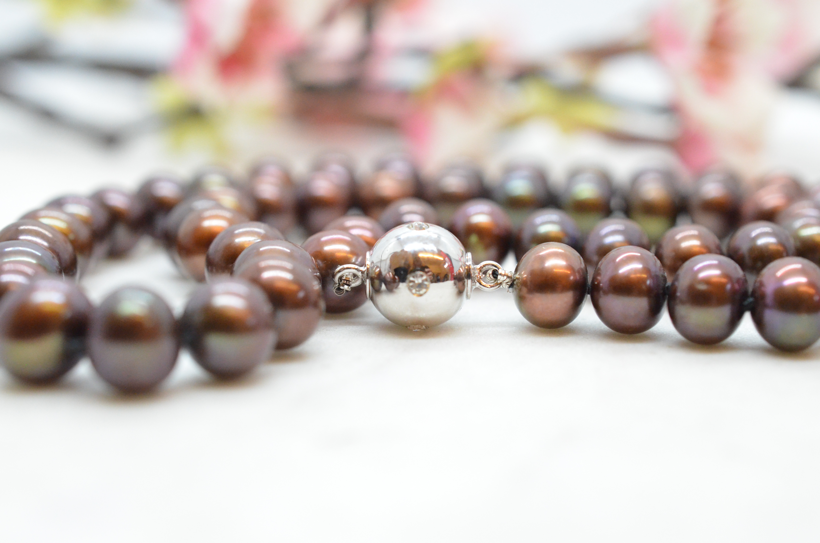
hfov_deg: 33.5
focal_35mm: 60
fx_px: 1364
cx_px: 410
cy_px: 272
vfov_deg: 22.5
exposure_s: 1/640
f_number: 6.3
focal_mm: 40
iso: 4000
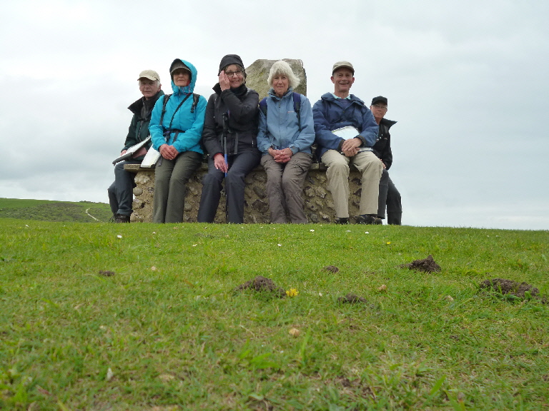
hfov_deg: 51.4
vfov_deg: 39.7
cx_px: 274
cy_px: 206
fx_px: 571
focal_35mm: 36
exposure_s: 1/200
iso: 160
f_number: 3.5
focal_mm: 6.4
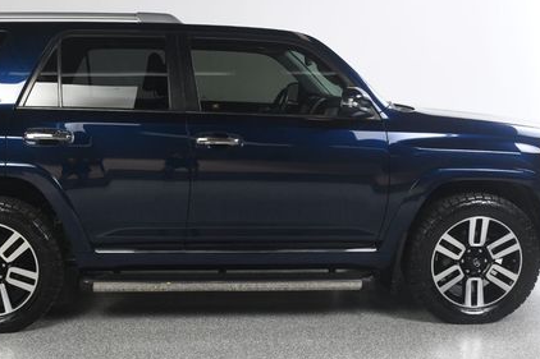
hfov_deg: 39.4
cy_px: 185
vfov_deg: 27.0
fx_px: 750
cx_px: 206
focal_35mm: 50
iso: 100
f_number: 7.1
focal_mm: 22
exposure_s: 1/160
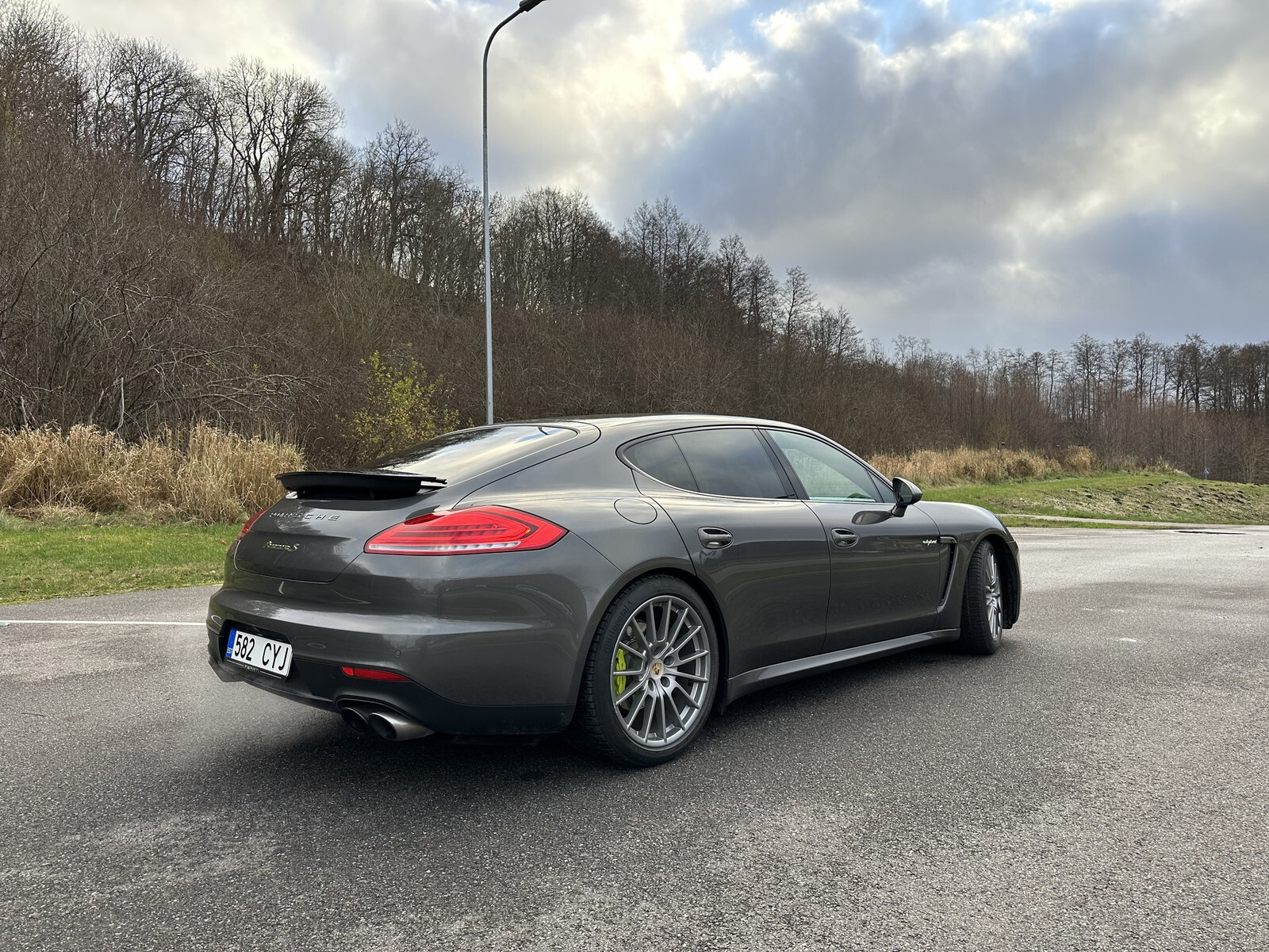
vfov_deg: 56.8
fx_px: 880
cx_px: 634
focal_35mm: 24
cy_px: 476
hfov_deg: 71.6
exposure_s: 1/680
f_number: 1.78
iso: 80
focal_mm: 6.86
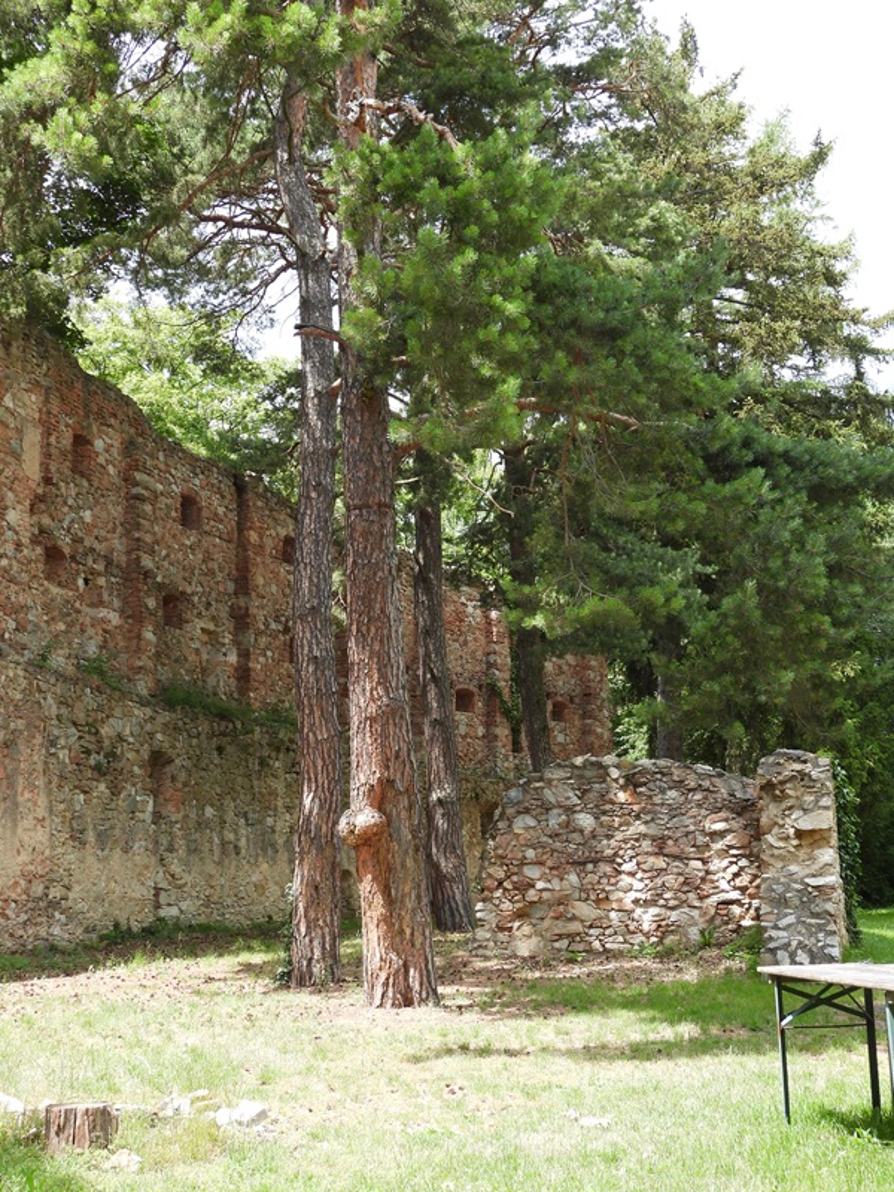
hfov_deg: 30.9
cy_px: 596
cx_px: 447
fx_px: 1618
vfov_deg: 40.4
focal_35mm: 47
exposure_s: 1/250
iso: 100
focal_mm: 8.4
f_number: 3.2
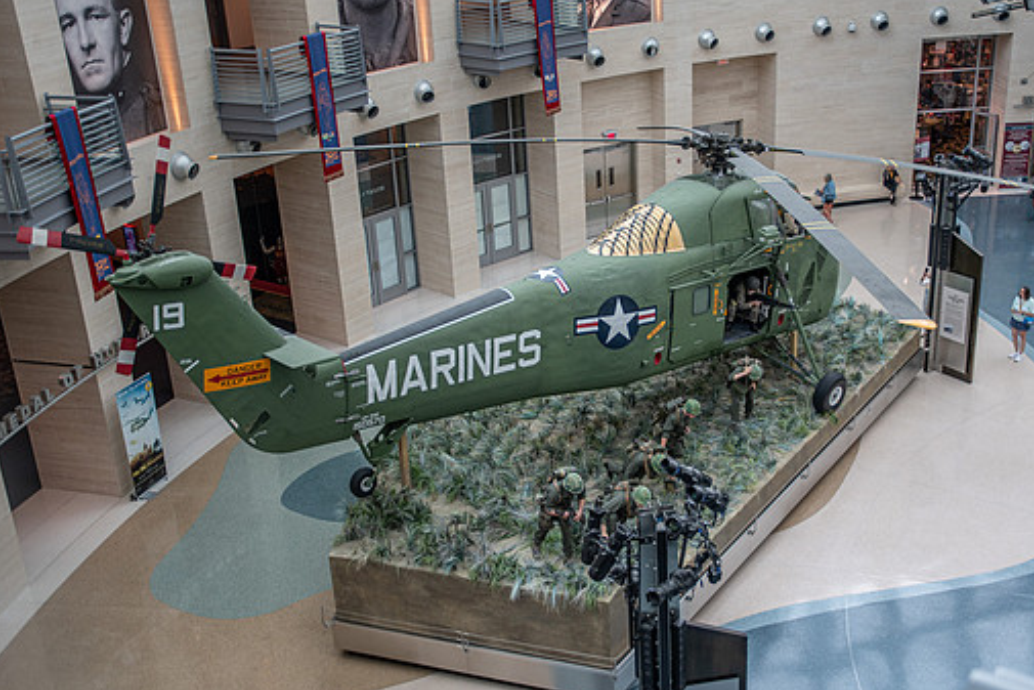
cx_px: 569
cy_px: 325
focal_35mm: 43
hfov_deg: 45.4
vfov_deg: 31.2
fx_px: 1235
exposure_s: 1/100
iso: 180
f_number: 3
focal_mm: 24
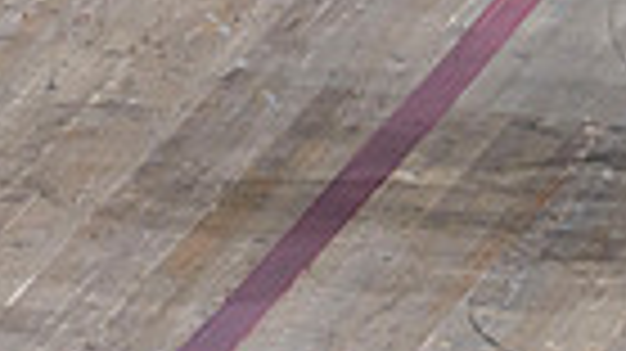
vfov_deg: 0.5
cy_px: -803
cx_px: 713
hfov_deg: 0.9
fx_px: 39815
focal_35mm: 2400
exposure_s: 1/2500
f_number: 3.2
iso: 2500
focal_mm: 400
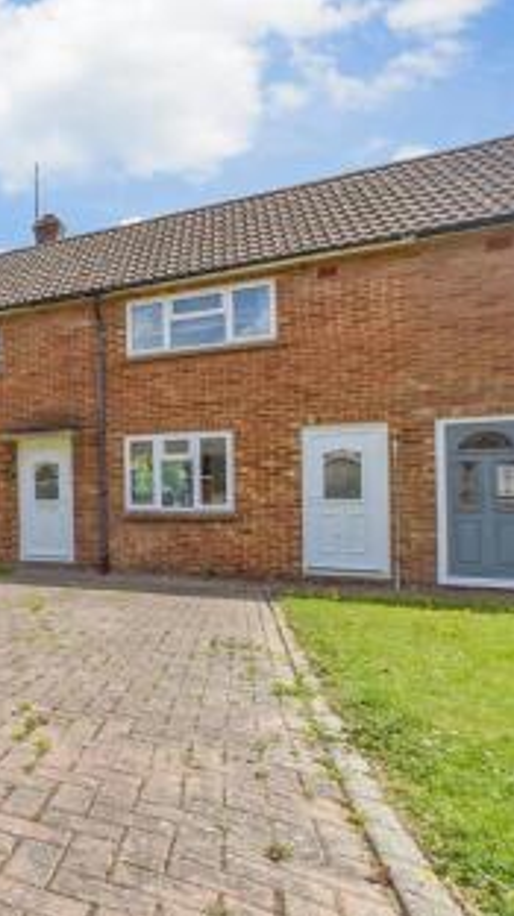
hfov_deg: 32.7
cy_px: 462
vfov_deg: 76.3
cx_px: -182
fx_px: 583
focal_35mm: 24
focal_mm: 10
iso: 160
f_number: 8
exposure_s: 1/500
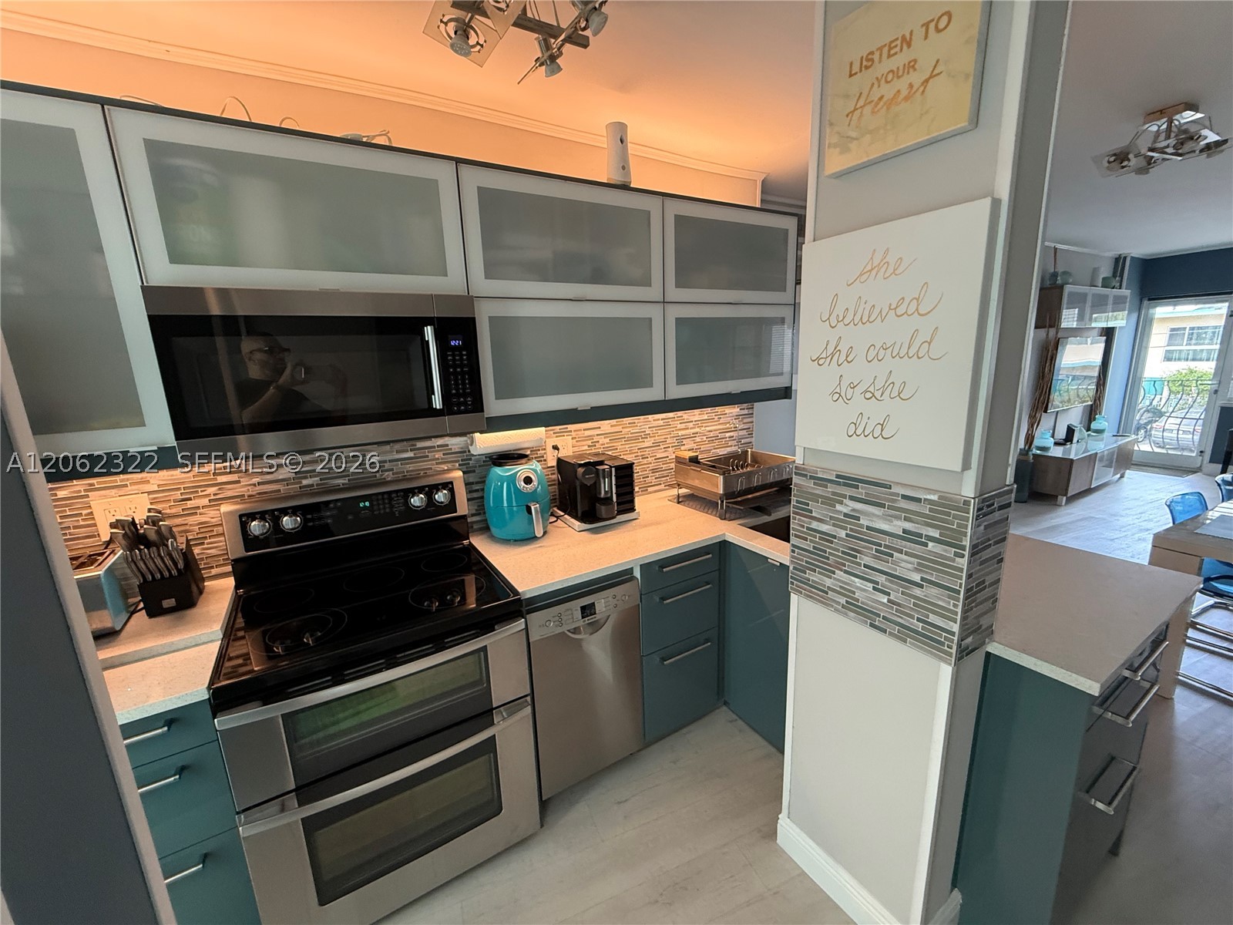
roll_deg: +1.5
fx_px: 499
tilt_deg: -12.1
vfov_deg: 85.7
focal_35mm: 14
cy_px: 462
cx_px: 616
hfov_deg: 102.1
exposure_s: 1/60
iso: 320
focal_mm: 2.22
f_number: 2.2
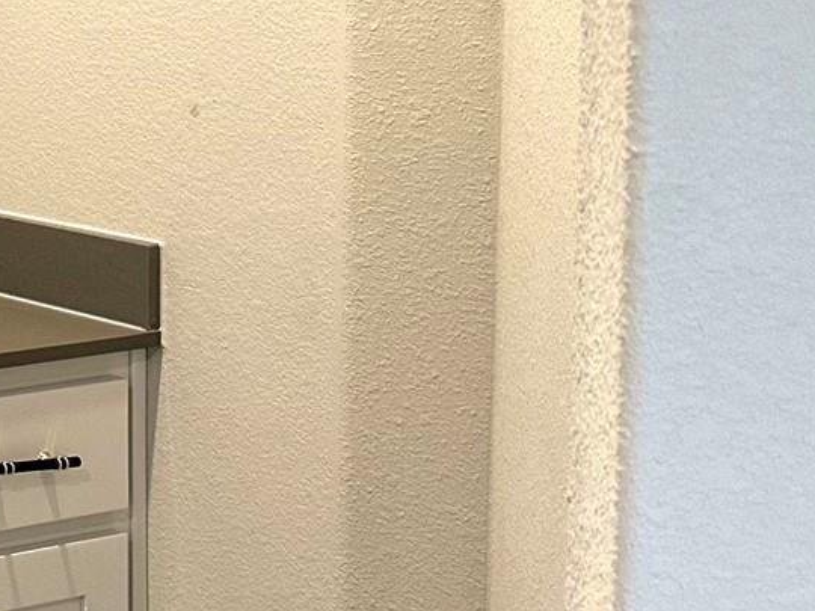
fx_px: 2143
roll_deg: +1.2
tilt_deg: -6.0
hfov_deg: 18.7
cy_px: 118
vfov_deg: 16.1
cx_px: -451
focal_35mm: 91
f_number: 1.78
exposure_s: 1/60
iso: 200
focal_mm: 6.86
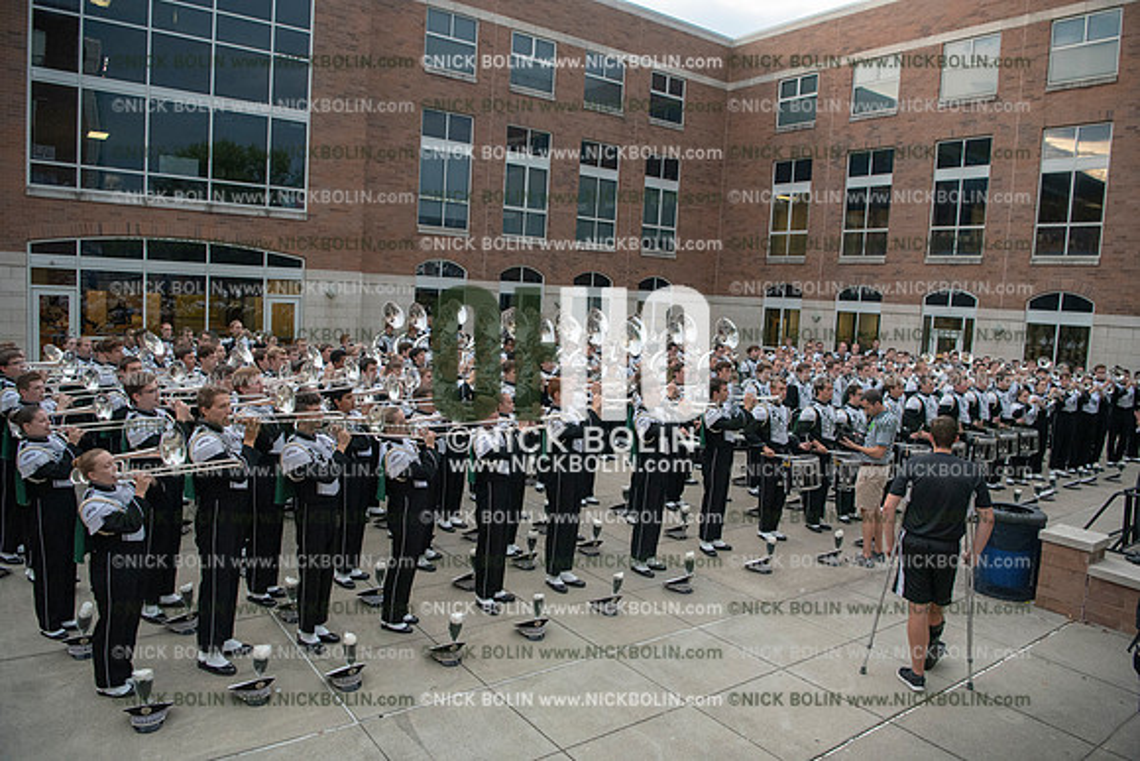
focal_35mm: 24
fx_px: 760
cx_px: 570
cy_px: 380
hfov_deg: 73.7
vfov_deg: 53.2
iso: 3200
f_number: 3.5
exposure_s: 1/1600
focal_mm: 24
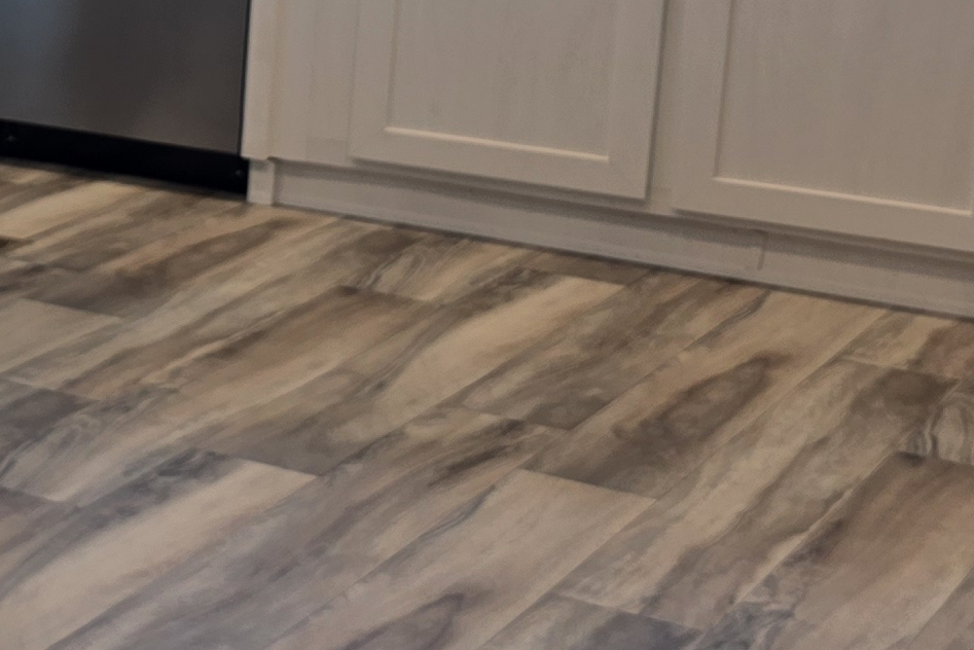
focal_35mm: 101
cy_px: 65
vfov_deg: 13.4
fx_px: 2733
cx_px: -822
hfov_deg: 16.6
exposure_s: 1/120
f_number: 1.7
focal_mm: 6.3
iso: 50
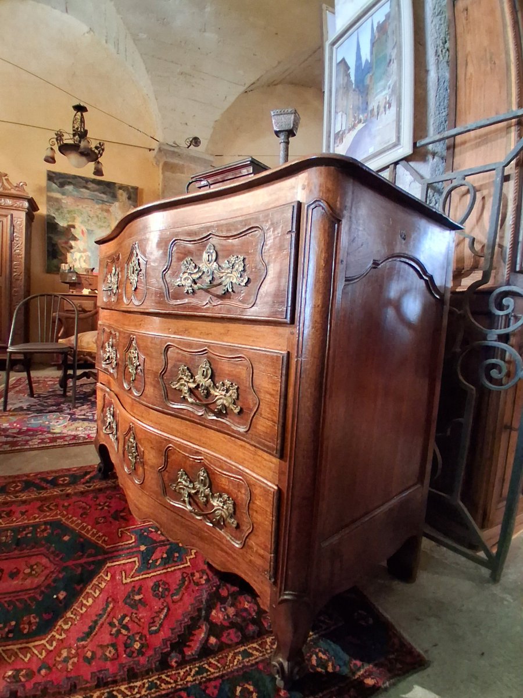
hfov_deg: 74.7
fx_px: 342
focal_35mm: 17
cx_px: 262
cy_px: 349
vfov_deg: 91.0
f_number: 2.2
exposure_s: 1/24
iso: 500
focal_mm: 1.4
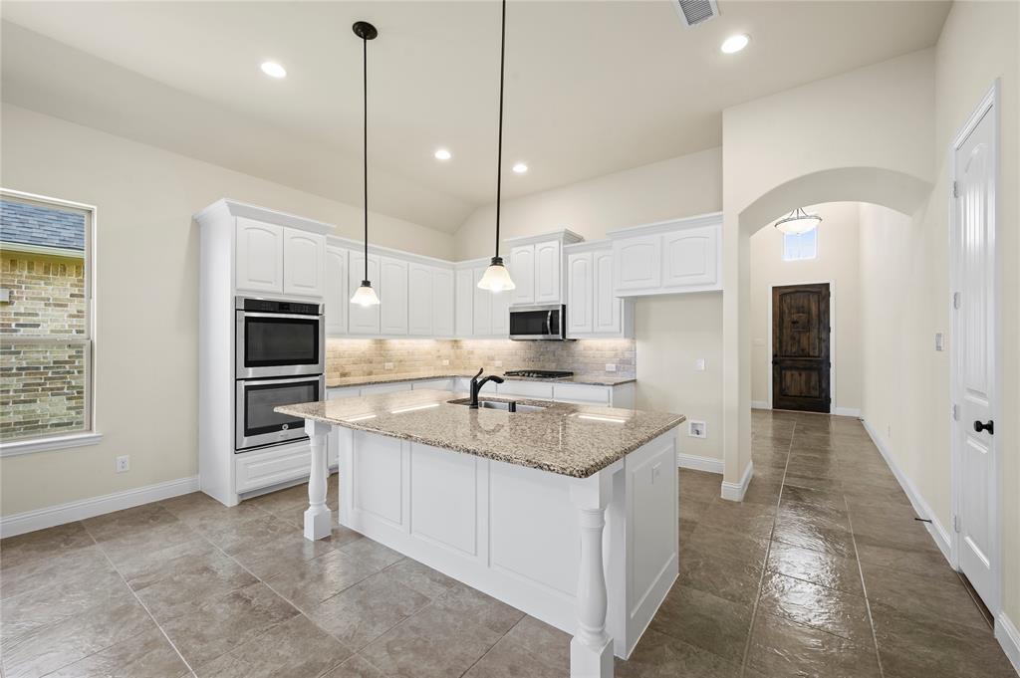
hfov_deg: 104.3
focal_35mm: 14
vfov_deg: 81.1
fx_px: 396
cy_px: 339
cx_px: 510
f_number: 8
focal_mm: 14
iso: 320
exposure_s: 1/8
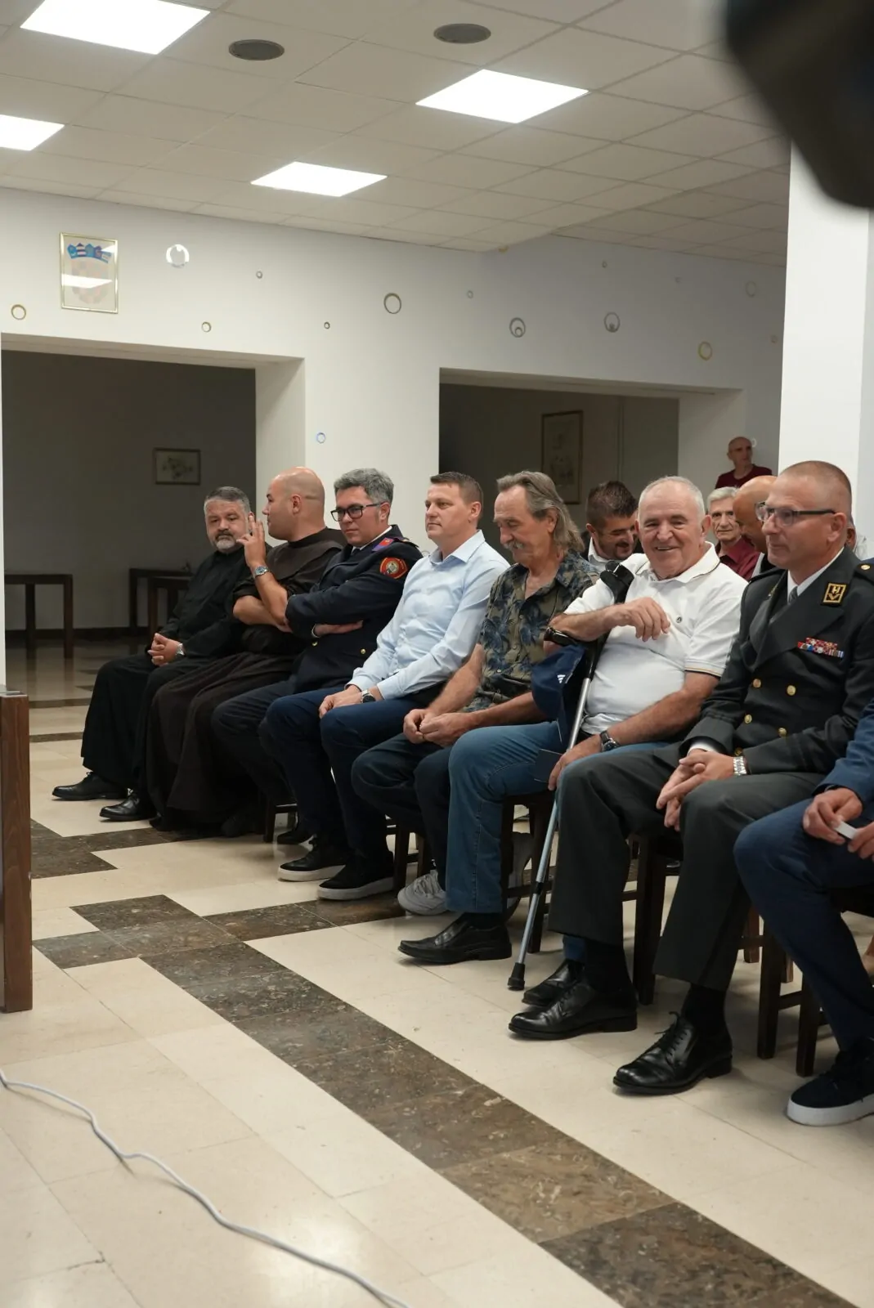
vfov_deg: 50.7
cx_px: 437
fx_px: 1382
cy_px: 654
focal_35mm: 38
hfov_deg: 35.1
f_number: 4
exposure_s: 1/160
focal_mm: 38
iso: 2000
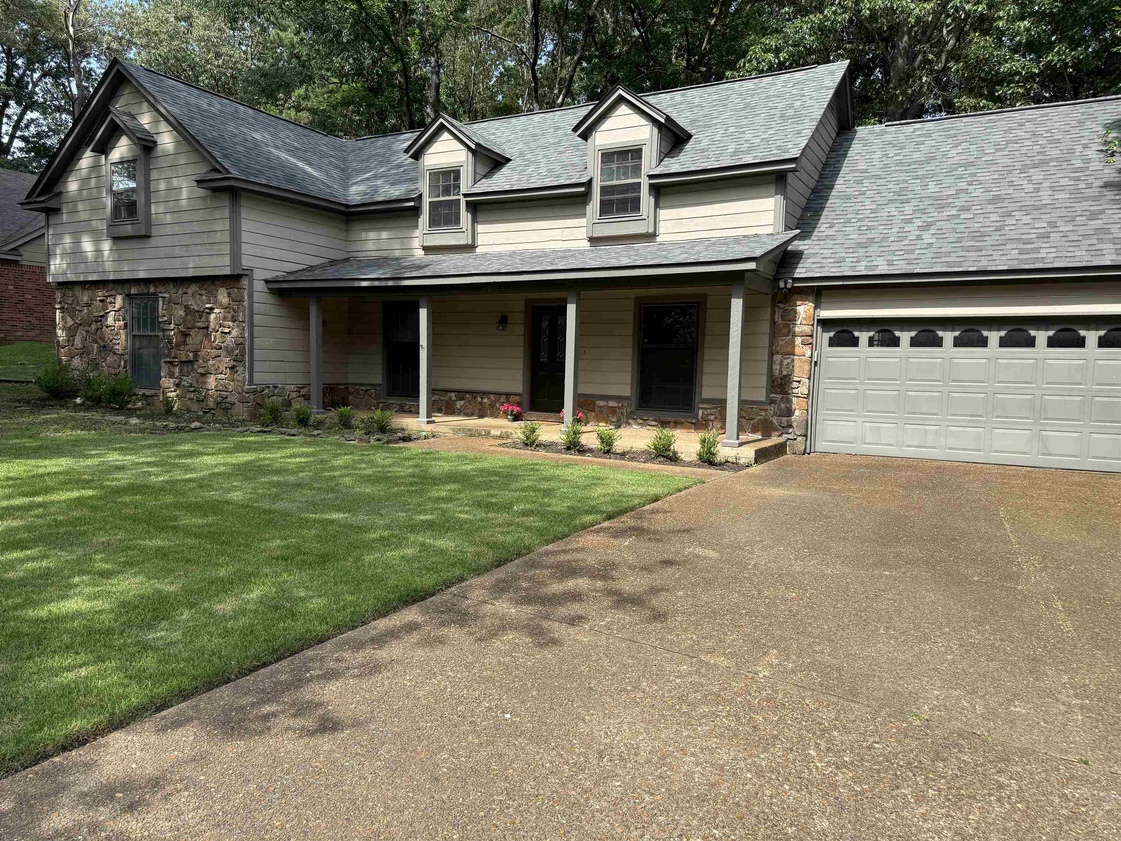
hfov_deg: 71.6
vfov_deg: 56.8
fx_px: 777
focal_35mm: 24
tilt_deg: -3.4
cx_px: 560
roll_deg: -1.6
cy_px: 420
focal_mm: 6.76
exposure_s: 1/1689
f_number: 1.78
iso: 80
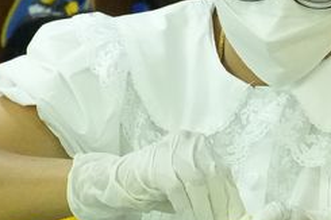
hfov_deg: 5.6
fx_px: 3356
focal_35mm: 365
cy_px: 112
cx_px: 315
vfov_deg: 3.8
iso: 10000
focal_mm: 53
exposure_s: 1/250
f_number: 5
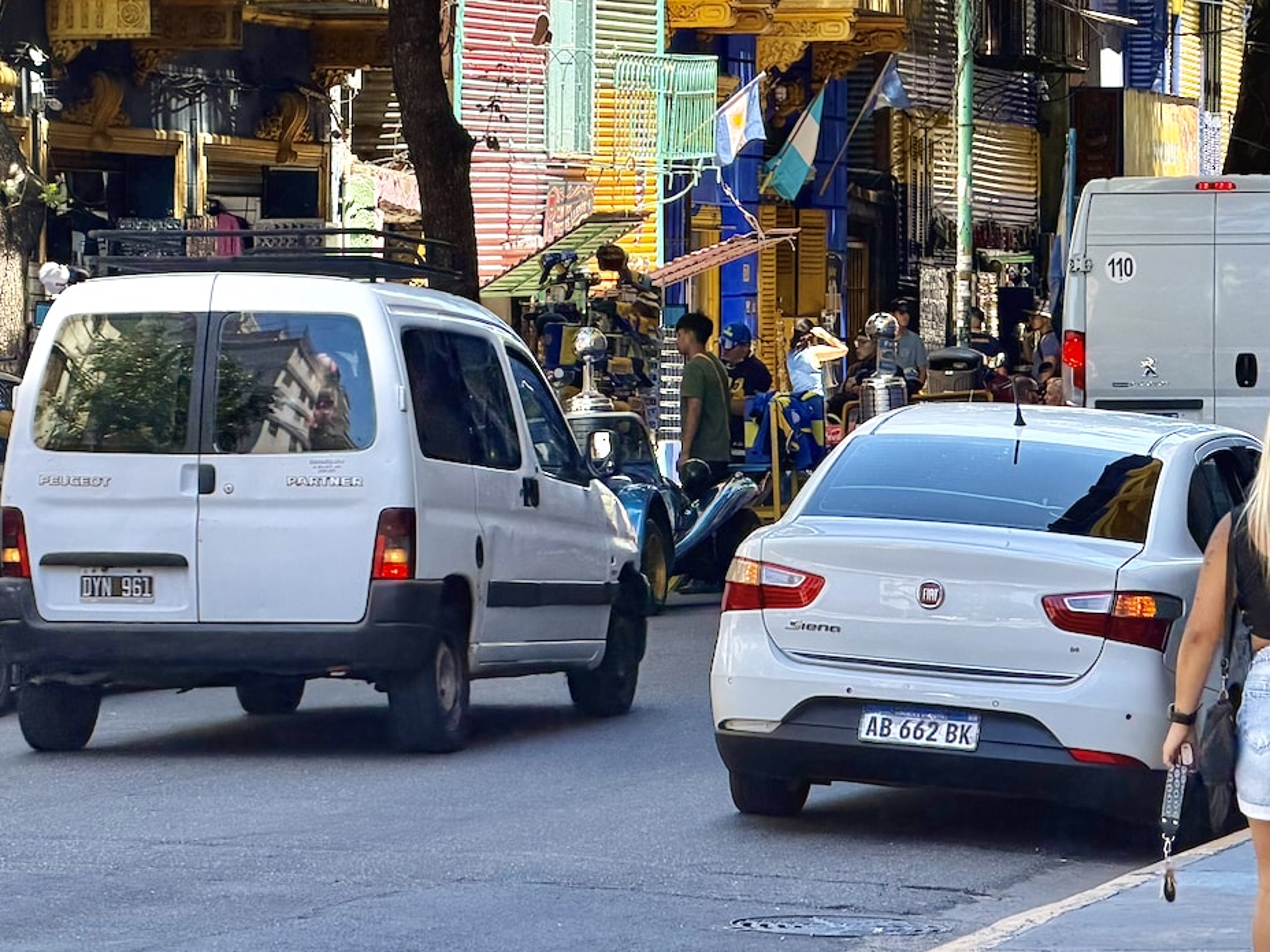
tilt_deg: +0.3
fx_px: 7594
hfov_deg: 9.6
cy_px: 227
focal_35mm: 207
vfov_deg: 7.2
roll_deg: +0.0
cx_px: 814
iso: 50
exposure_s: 1/156
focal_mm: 16.89
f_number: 2.8
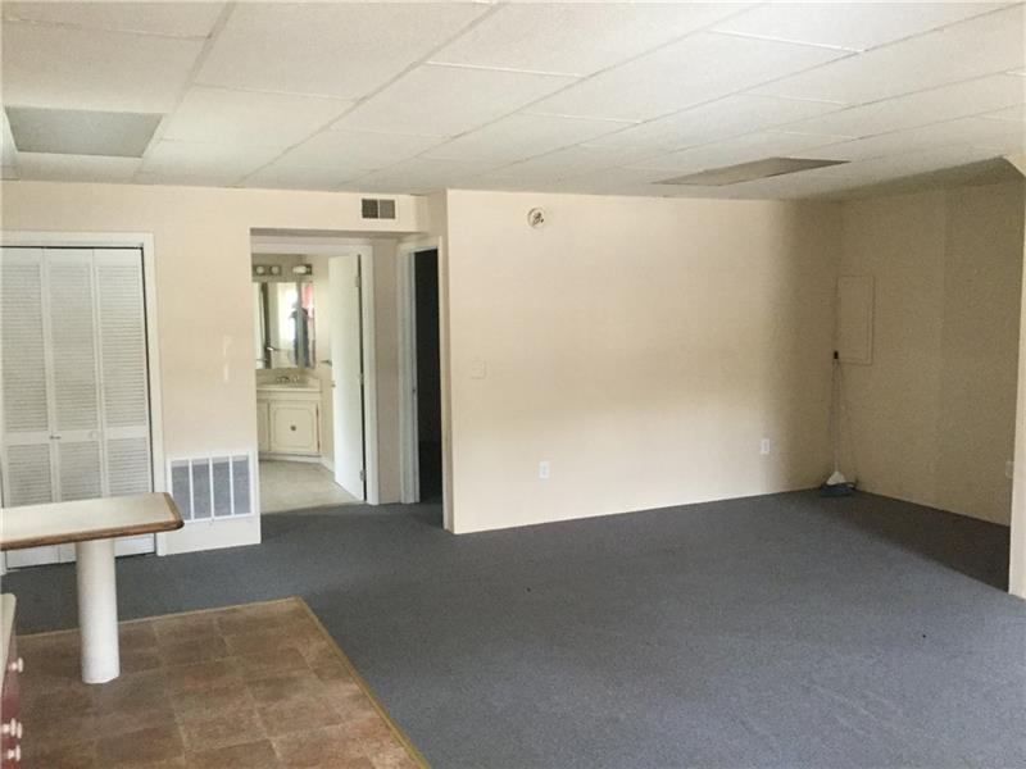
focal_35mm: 31
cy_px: 384
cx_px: 513
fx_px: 919
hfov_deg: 58.4
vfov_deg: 45.4
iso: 200
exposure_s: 1/30
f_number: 2.4
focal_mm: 3.3
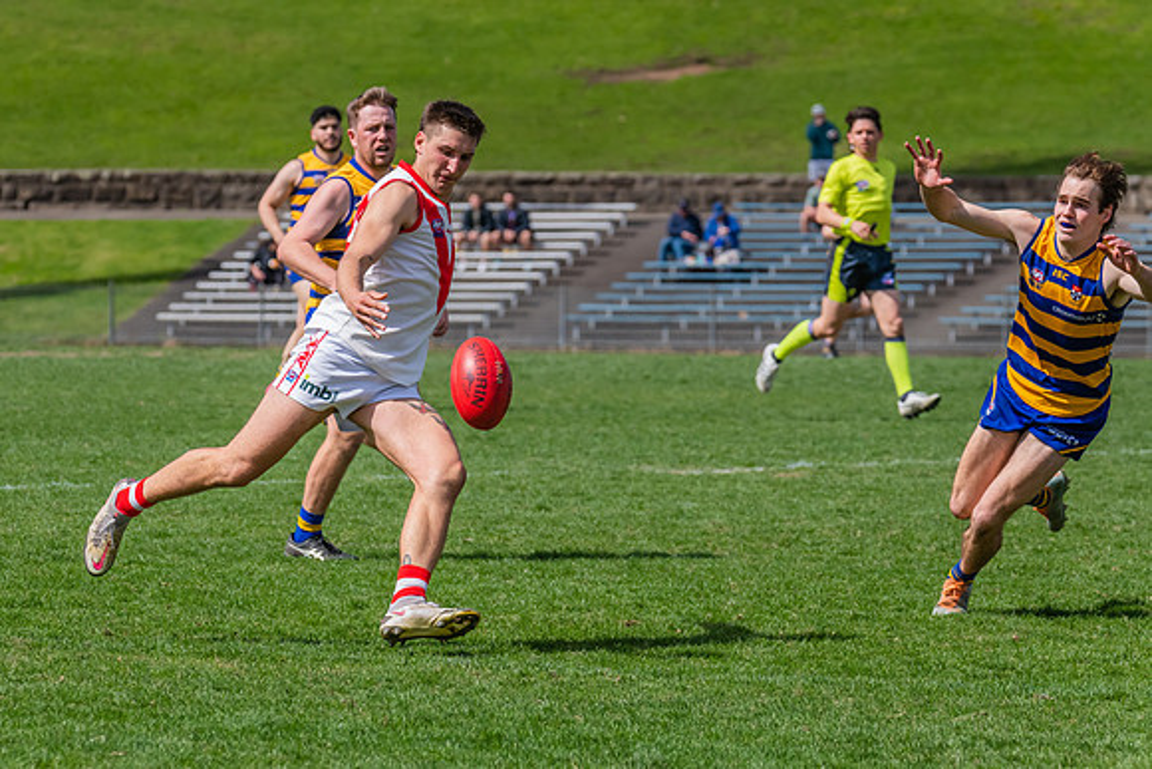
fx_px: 9509
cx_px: 472
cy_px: 312
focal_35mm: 297
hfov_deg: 6.9
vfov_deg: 4.6
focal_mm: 250
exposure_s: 1/1600
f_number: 9
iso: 800
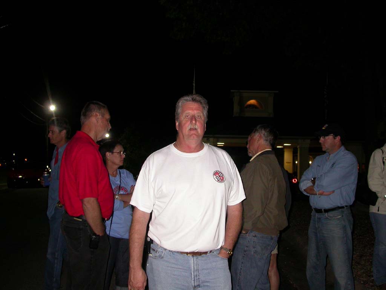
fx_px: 424
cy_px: 145
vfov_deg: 37.7
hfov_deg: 49.0
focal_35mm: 38
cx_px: 193
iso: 200
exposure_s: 1/60
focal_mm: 7.85
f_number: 2.6
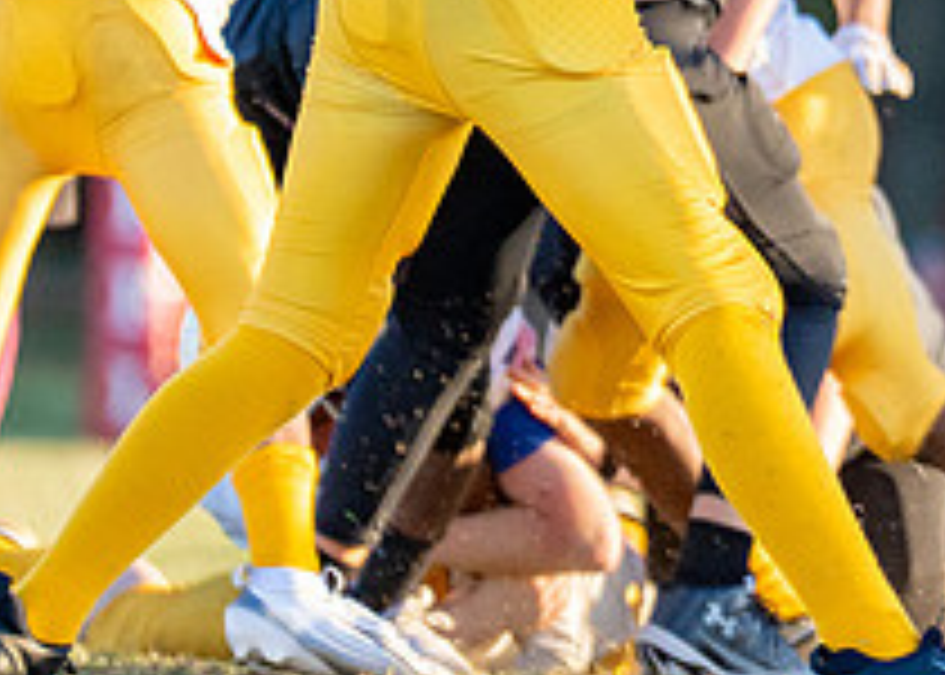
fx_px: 27537
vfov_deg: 1.4
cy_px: -99
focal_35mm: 1026
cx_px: 1129
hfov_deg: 2.0
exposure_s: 1/2000
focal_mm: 200
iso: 400
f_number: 2.8
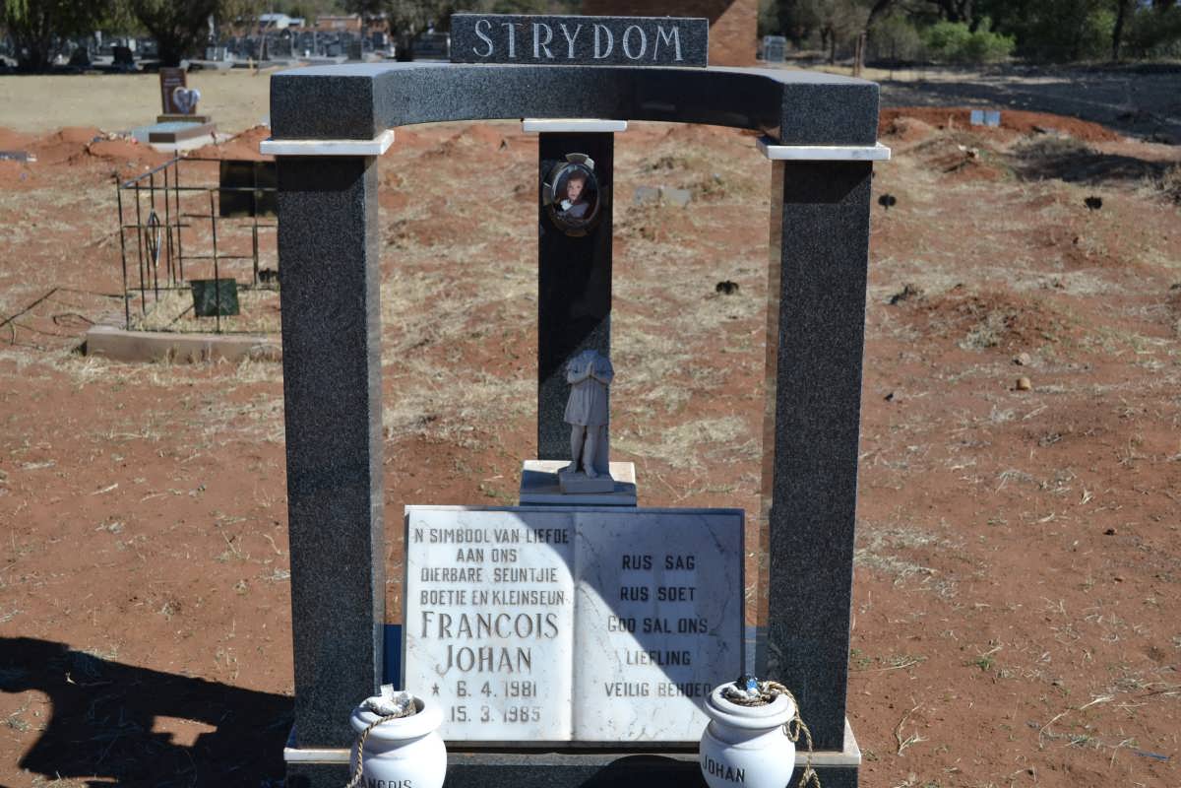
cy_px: 394
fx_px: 1575
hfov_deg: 41.1
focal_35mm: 48
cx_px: 590
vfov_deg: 28.1
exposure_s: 1/160
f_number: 6.3
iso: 100
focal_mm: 32
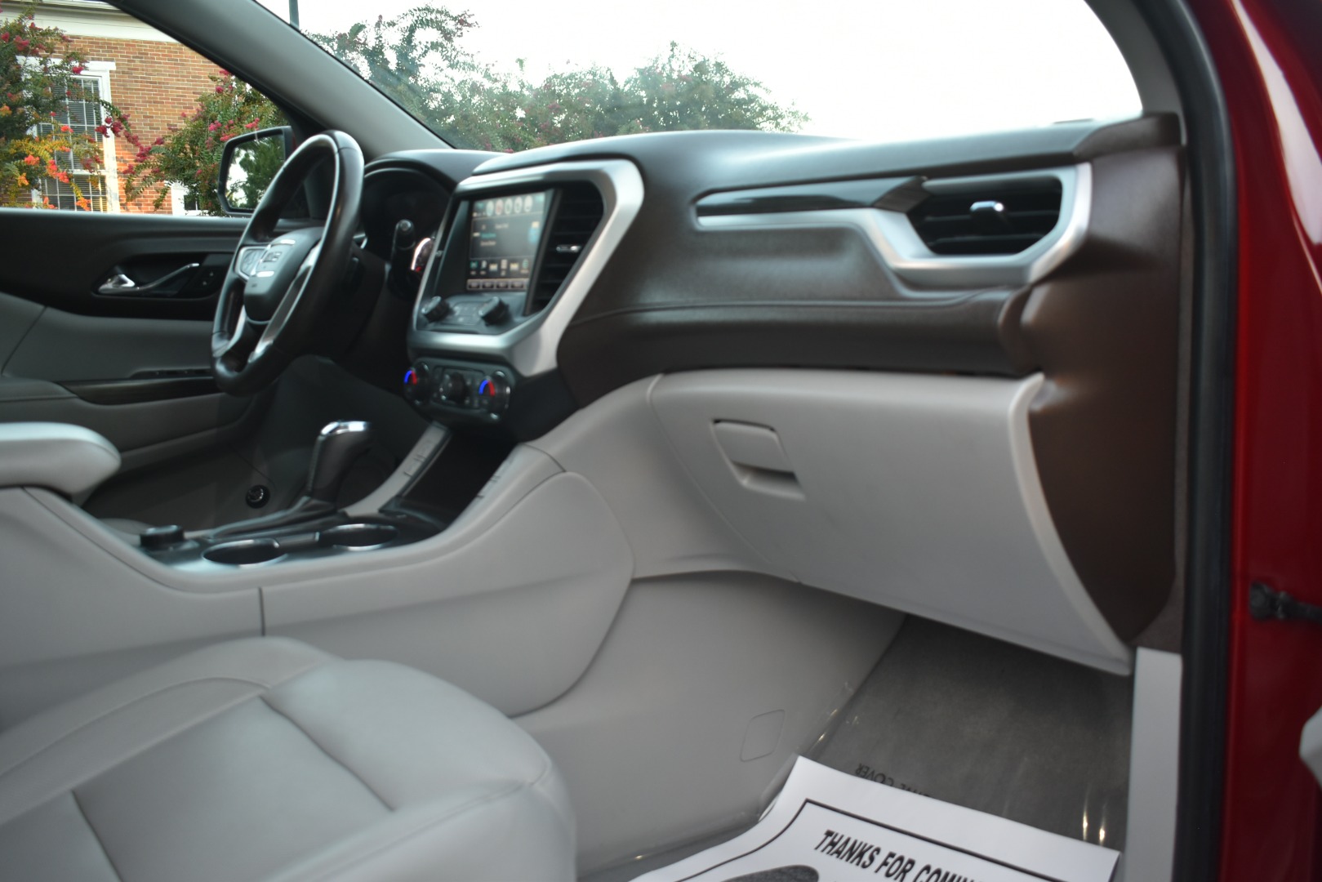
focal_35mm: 33
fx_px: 1212
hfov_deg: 57.2
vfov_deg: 40.0
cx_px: 661
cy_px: 441
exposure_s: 1/60
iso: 400
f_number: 4
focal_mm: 22
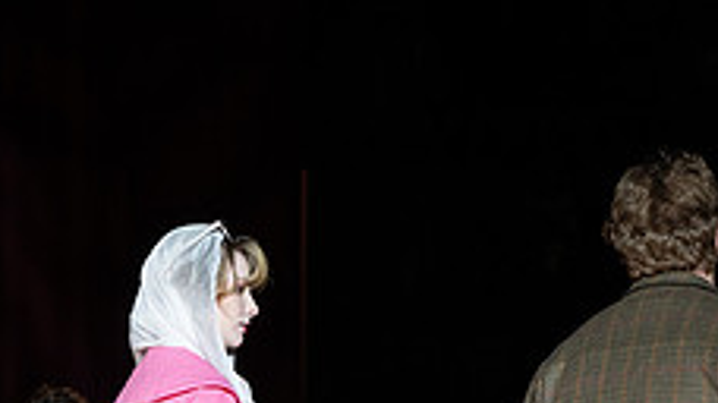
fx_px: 4072
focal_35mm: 214
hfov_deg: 10.0
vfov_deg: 5.6
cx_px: 18
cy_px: 618
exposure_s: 1/640
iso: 800
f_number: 3.5
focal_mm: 70
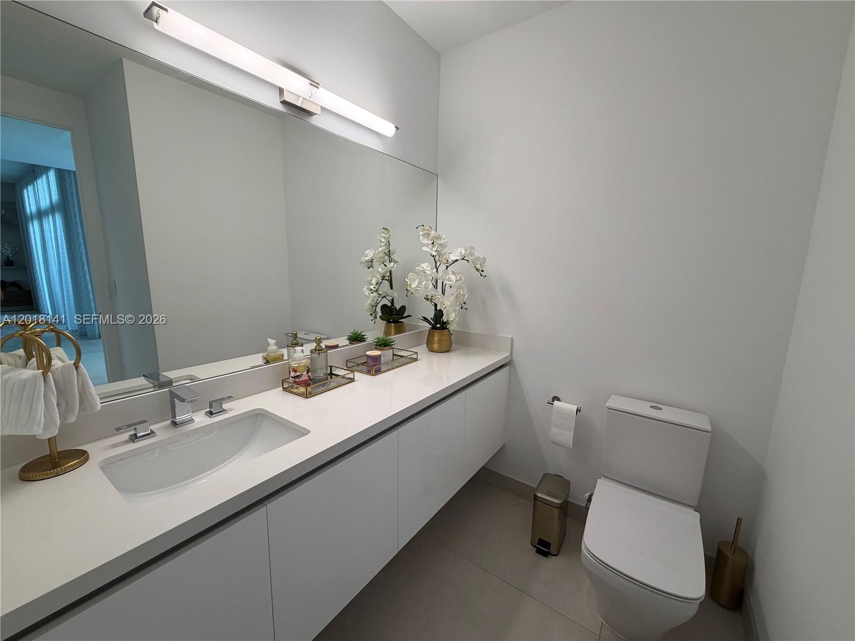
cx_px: 428
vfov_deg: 85.7
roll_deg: -0.9
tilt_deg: -8.4
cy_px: 320
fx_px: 346
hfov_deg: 102.1
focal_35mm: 14
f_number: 2.2
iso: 100
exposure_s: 1/120
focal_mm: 2.22
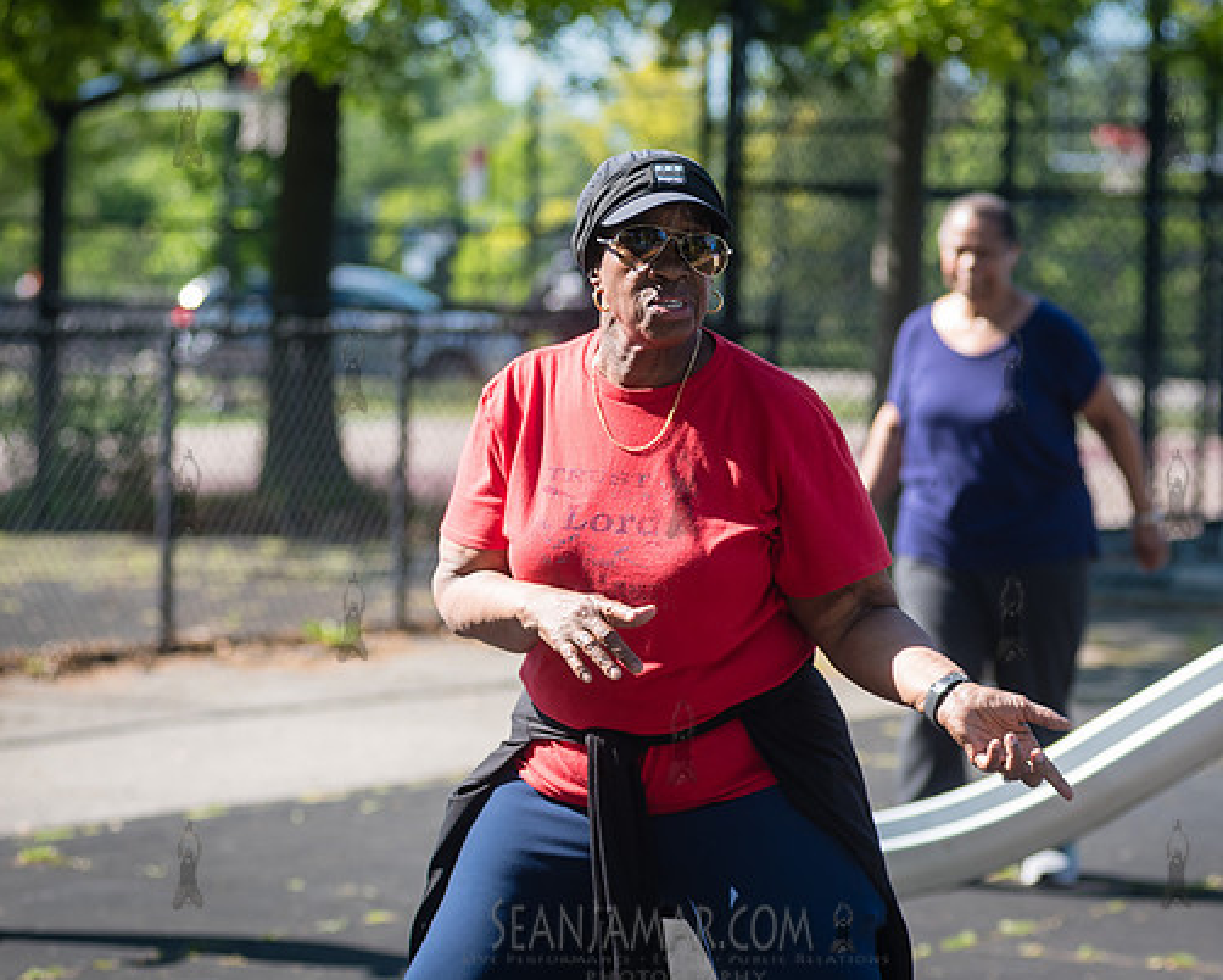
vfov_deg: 10.8
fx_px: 5178
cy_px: 492
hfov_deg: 13.5
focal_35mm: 143
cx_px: 716
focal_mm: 105
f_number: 3.5
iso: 200
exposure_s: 1/800
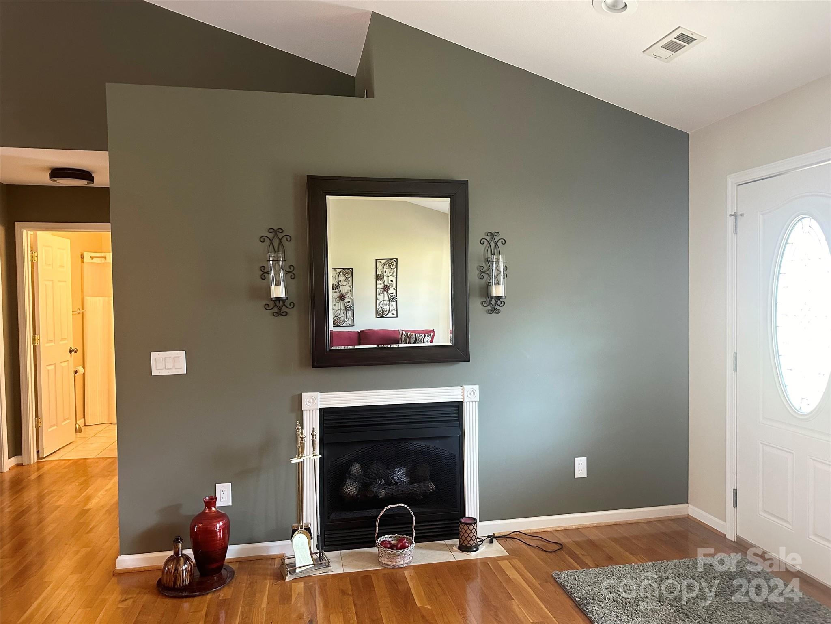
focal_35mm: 24
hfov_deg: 71.6
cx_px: 416
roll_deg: -0.3
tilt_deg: -1.2
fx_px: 576
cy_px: 312
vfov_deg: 56.8
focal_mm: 6.86
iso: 400
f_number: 1.78
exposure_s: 1/60
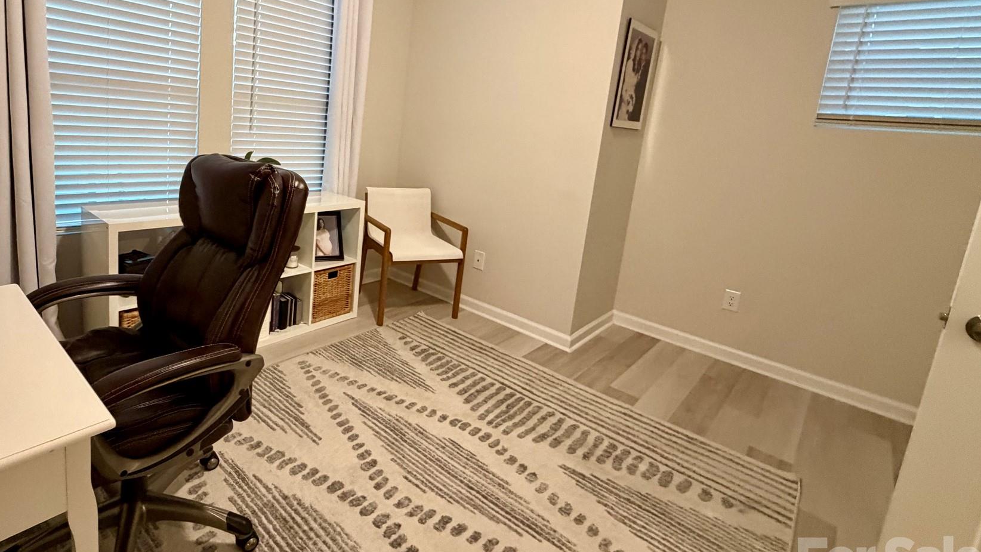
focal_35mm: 19
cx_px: 377
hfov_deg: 88.0
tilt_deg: -9.4
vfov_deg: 57.4
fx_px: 494
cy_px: 196
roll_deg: -5.0
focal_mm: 2.22
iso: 500
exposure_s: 1/60
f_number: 2.2
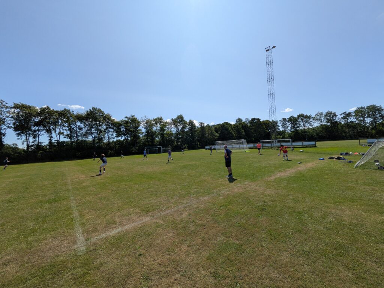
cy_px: 144
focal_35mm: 14
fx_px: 155
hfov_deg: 102.1
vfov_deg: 85.7
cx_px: 192
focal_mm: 1.85
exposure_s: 1/2137
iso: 53
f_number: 2.2
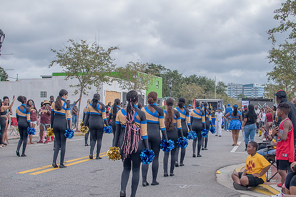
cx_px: 148
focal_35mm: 52
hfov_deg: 38.2
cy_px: 98
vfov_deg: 26.0
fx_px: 428
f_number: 4
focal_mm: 35
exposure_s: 1/500
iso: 100
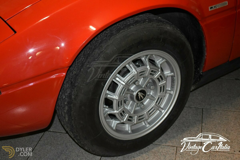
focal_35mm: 51
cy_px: 80
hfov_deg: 38.9
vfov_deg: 26.5
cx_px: 120
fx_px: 340
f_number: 4.5
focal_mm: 34
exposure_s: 1/60
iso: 2800
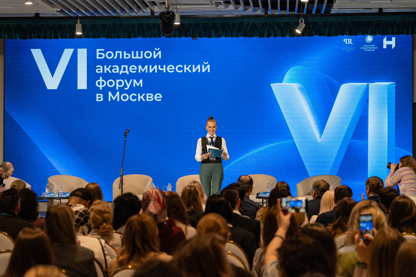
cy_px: 118
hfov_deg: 24.2
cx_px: 190
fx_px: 972
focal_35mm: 84
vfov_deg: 16.2
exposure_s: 1/250
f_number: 3.2
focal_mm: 70
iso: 400
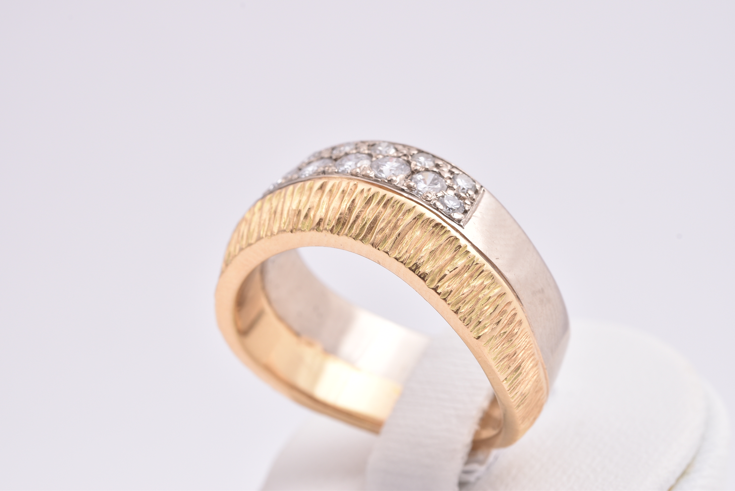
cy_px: 246
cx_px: 368
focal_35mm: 90
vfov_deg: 15.2
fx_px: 1839
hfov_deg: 22.6
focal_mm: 60
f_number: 18
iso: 125
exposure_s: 1/100
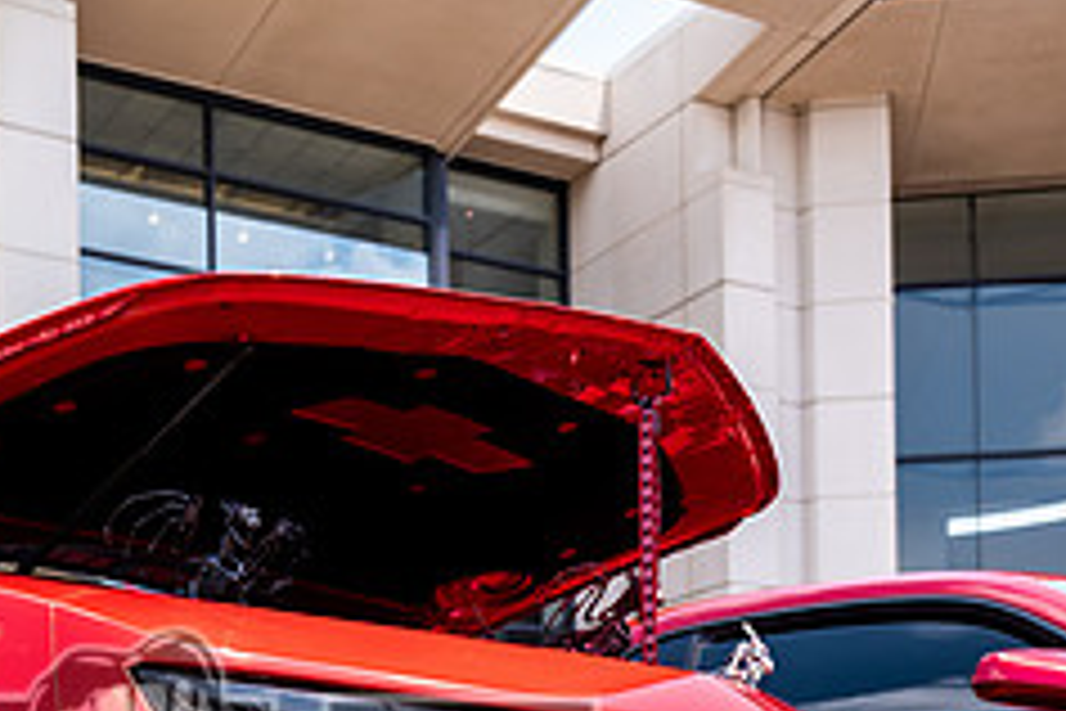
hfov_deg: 30.8
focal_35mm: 65
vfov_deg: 19.1
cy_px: 966
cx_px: 399
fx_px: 1925
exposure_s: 1/640
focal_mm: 22
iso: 50
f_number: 2.8
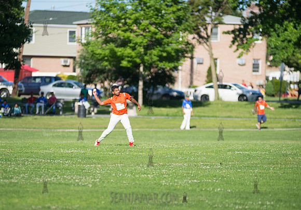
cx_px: 129
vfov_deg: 5.9
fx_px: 2059
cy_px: 111
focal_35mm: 243
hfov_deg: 8.4
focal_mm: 185
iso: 200
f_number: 2.8
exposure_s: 1/2500
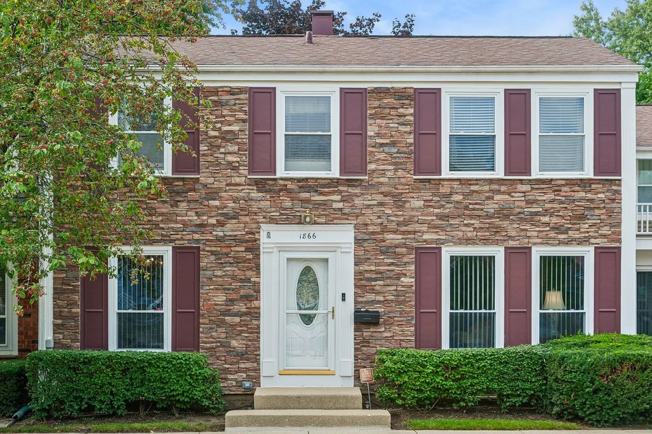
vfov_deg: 30.5
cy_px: 217
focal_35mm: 44
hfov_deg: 44.5
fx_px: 796
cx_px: 326
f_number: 8
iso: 400
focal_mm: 44
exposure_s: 1/400
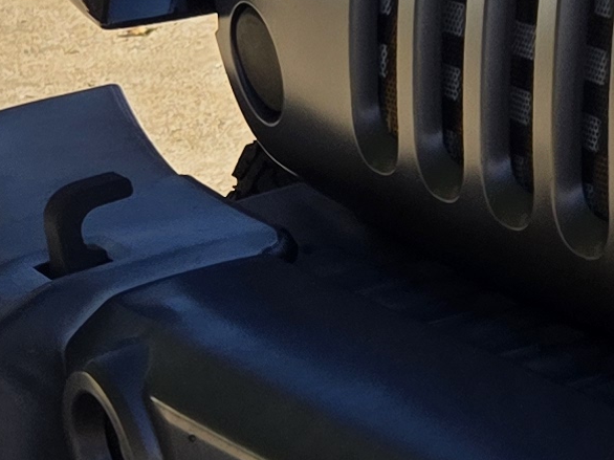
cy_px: 240
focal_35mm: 157
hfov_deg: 9.7
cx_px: 1848
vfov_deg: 9.4
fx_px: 2784
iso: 80
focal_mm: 6.3
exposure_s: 1/2551
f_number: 1.7
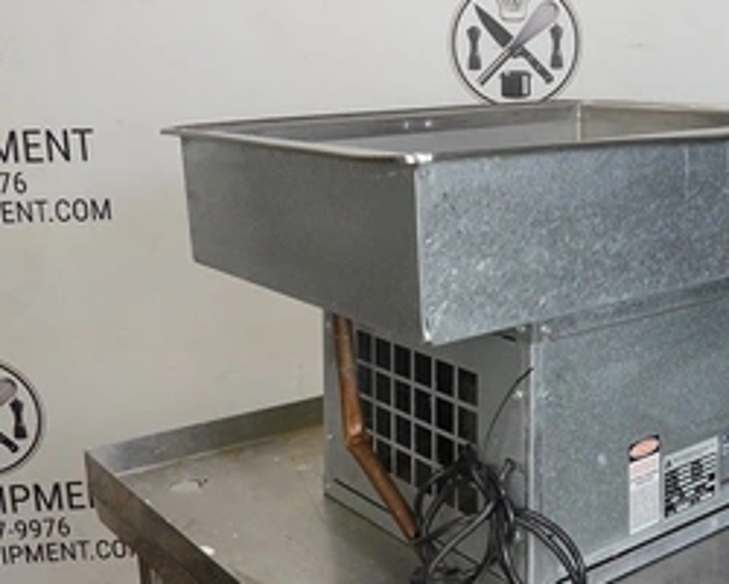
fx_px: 1036
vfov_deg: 31.4
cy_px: 272
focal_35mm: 48
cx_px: 537
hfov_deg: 37.9
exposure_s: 1/40
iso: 1250
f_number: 9
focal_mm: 11.76
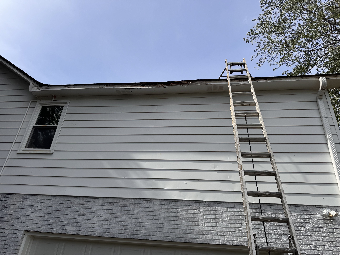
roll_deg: -6.1
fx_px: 236
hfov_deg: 71.6
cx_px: 170
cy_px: 128
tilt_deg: +31.8
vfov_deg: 56.8
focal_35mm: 24
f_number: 1.78
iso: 80
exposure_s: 1/4310
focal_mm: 6.76
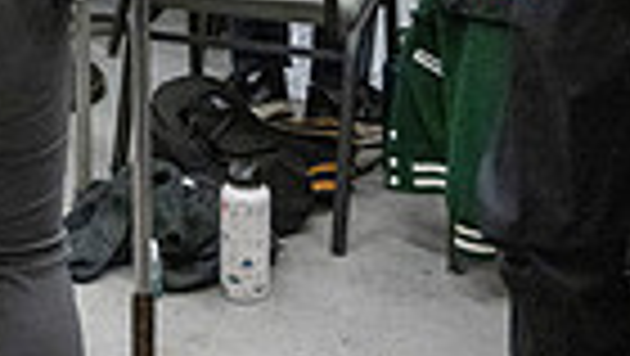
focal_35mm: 104
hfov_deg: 20.3
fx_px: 1739
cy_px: -489
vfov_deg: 10.2
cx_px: 117
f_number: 4
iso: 10000
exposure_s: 1/500
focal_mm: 24
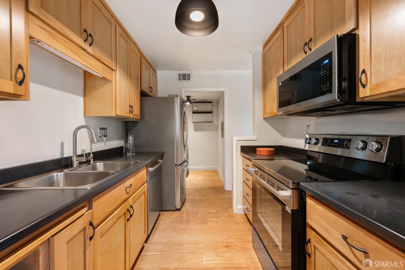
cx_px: 202
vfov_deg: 81.2
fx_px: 157
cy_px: 135
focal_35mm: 14
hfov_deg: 104.3
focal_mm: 14
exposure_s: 1/1.67
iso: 400
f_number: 10
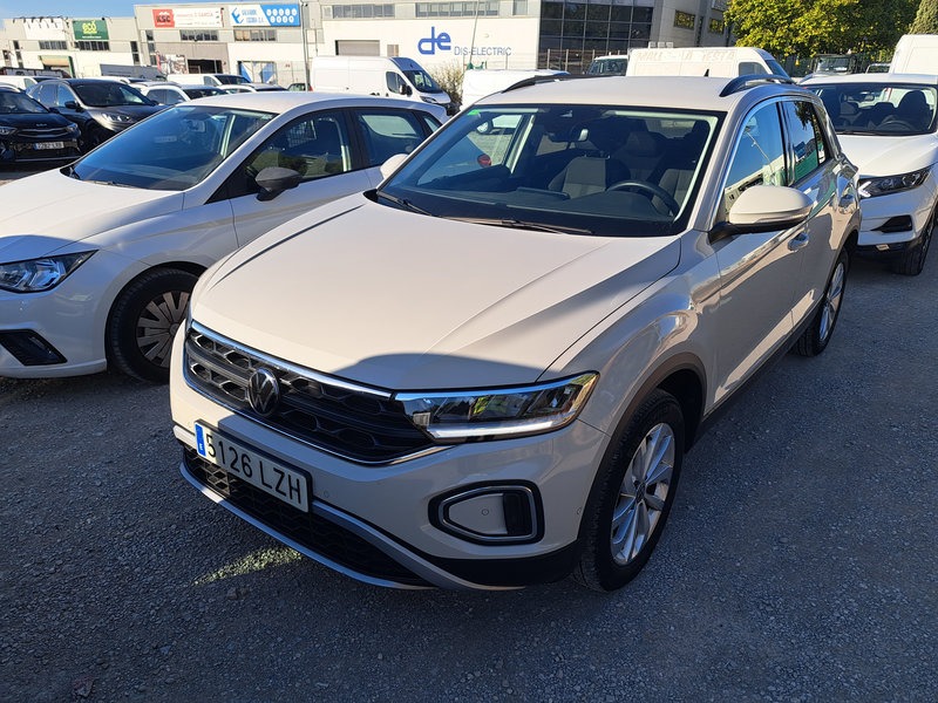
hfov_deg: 71.6
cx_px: 469
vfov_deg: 56.8
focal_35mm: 24
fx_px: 650
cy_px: 352
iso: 50
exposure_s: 1/916
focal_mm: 5.23
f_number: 1.8
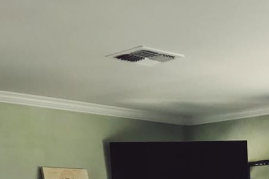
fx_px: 717
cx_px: 284
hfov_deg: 20.4
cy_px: 296
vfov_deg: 13.2
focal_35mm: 96
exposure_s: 1/45
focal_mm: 3.99
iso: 32
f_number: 1.8
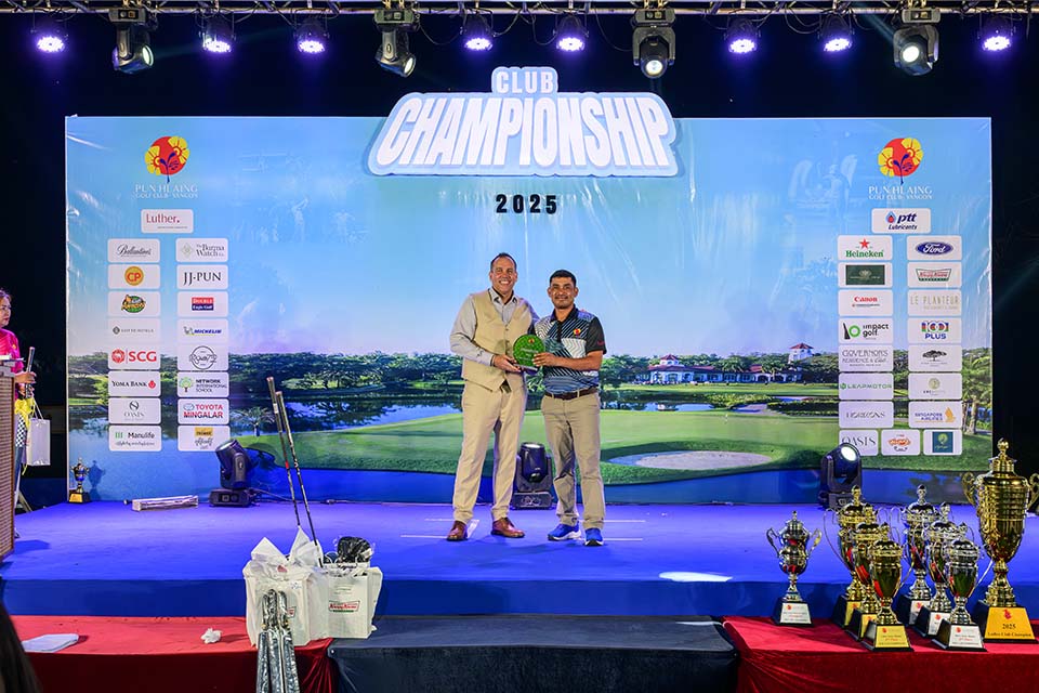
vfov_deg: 34.2
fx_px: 1125
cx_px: 520
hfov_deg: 49.6
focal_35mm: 39
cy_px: 346
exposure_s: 1/125
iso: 1250
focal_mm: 39
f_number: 6.3
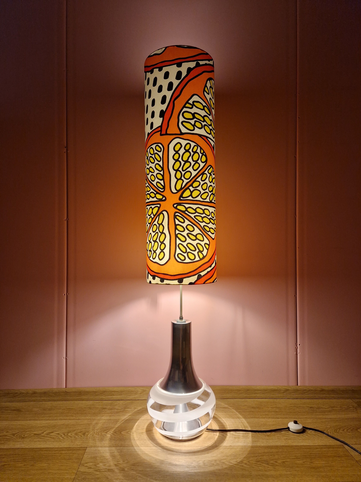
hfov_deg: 58.9
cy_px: 241
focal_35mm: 23
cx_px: 180
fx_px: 320
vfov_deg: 73.9
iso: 160
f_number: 1.8
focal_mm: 5.4
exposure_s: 1/100
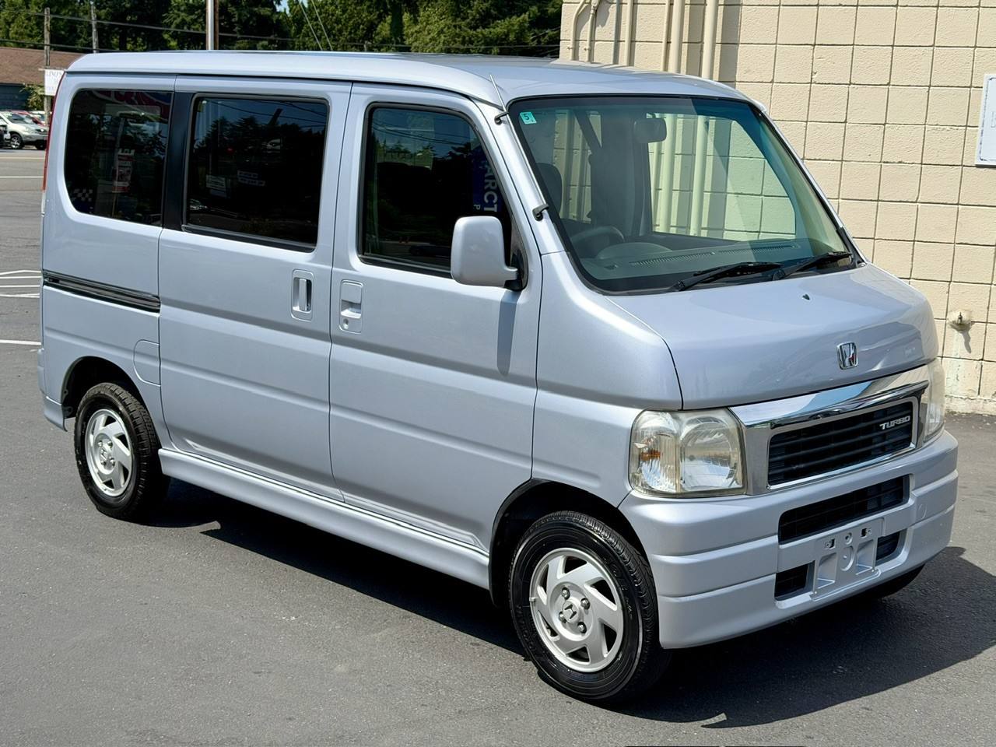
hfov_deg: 39.7
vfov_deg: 30.3
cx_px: 498
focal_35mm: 48
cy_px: 374
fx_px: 1381
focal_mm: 6.76
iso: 64
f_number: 1.78
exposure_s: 1/4587
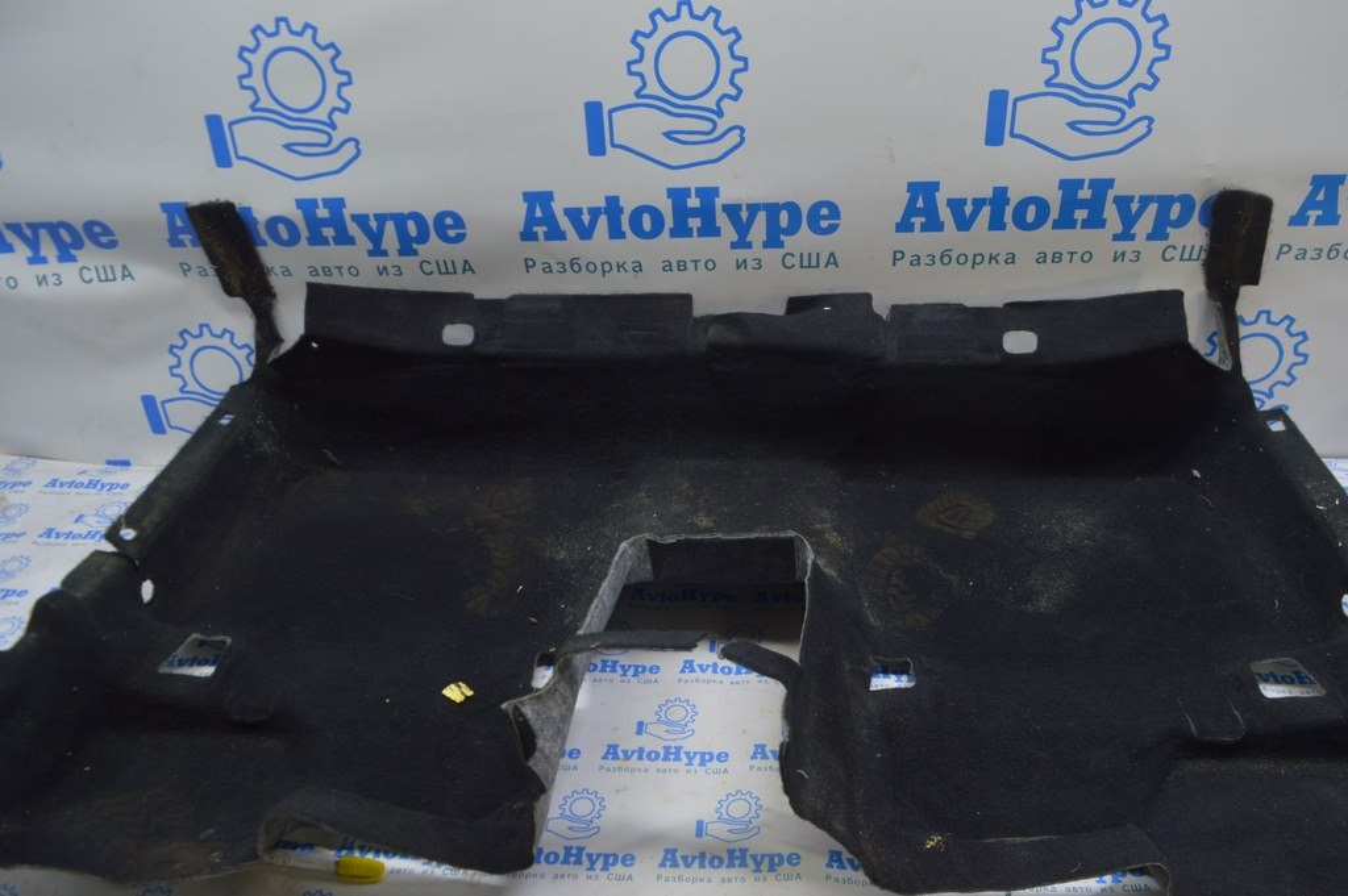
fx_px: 1010
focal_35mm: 27
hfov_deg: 67.4
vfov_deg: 47.9
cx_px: 674
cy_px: 448
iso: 400
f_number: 5.6
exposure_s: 1/20
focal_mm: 18
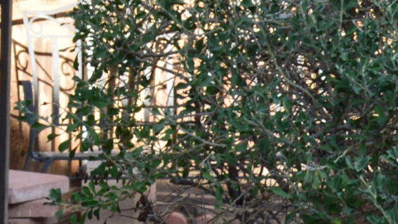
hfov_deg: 9.9
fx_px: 2280
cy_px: 81
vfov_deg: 5.6
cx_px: -13
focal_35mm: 216
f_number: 9
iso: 400
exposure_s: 1/100
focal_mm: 26
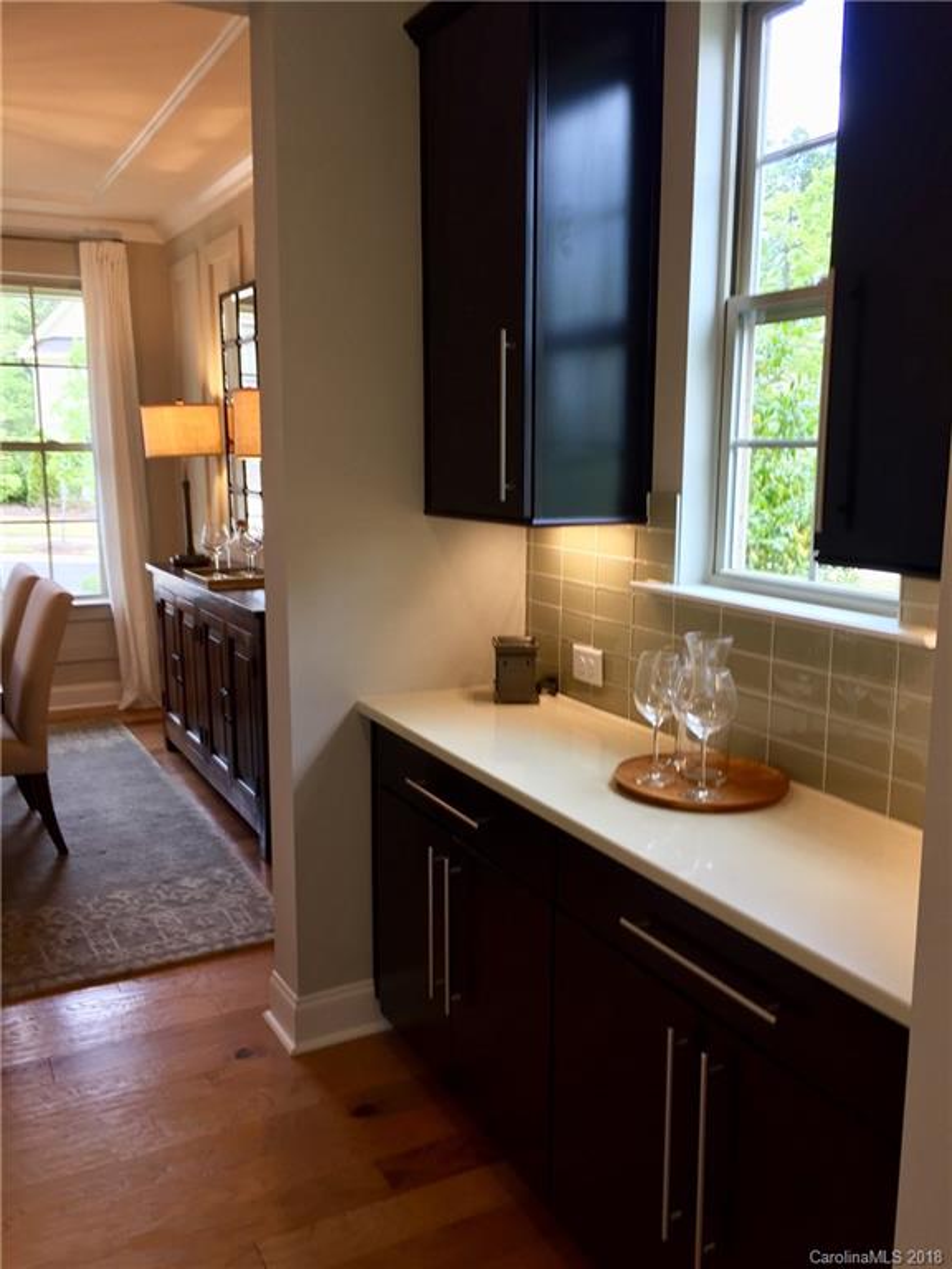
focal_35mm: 29
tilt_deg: -8.1
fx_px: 1063
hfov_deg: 48.2
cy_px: 634
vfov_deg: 61.7
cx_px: 476
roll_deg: -0.3
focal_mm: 4.15
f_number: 2.2
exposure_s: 1/40
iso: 32
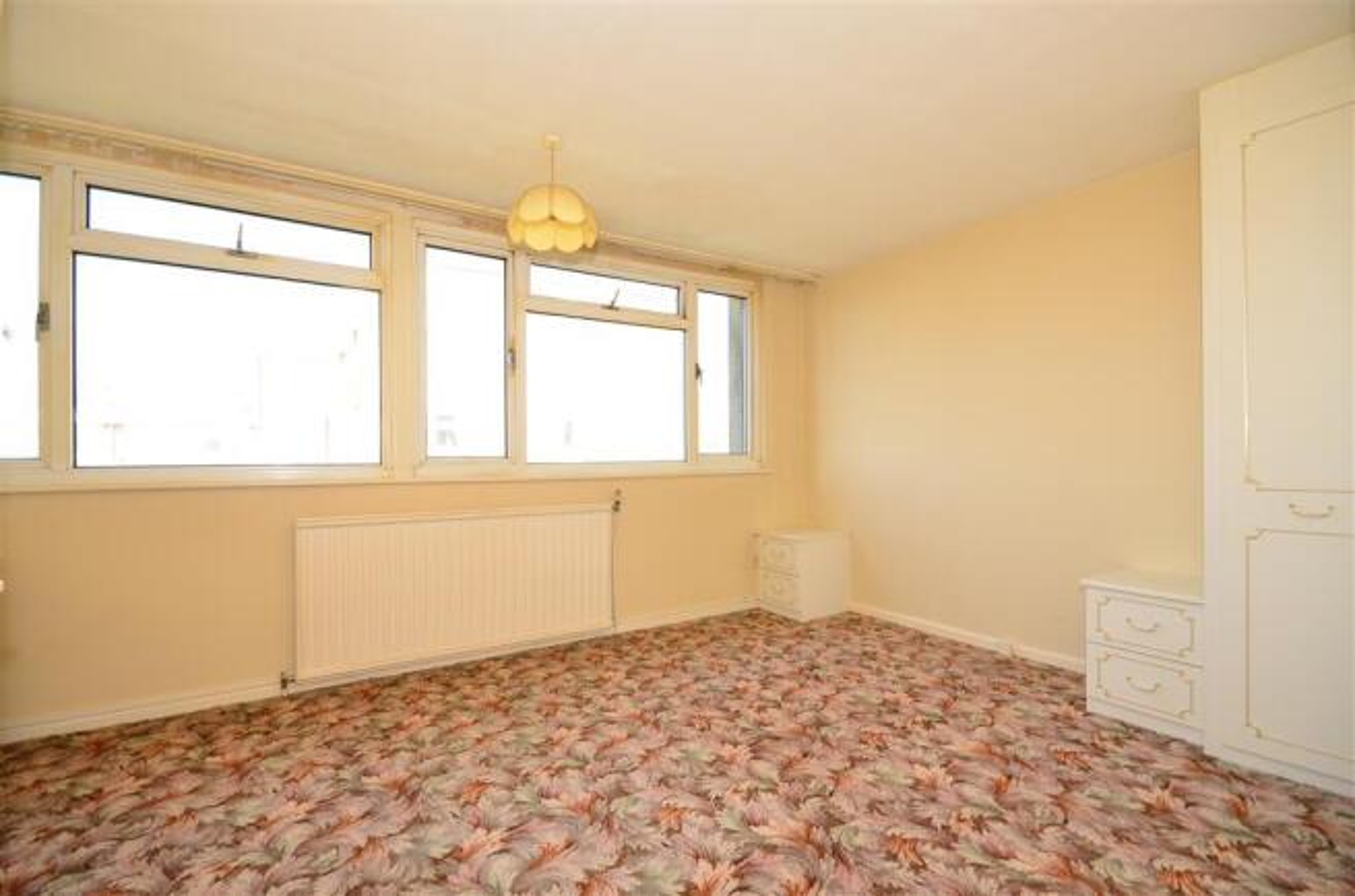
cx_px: 678
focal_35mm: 16
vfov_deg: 71.8
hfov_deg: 95.1
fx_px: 620
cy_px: 448
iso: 640
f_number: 10
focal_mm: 11
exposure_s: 1/100
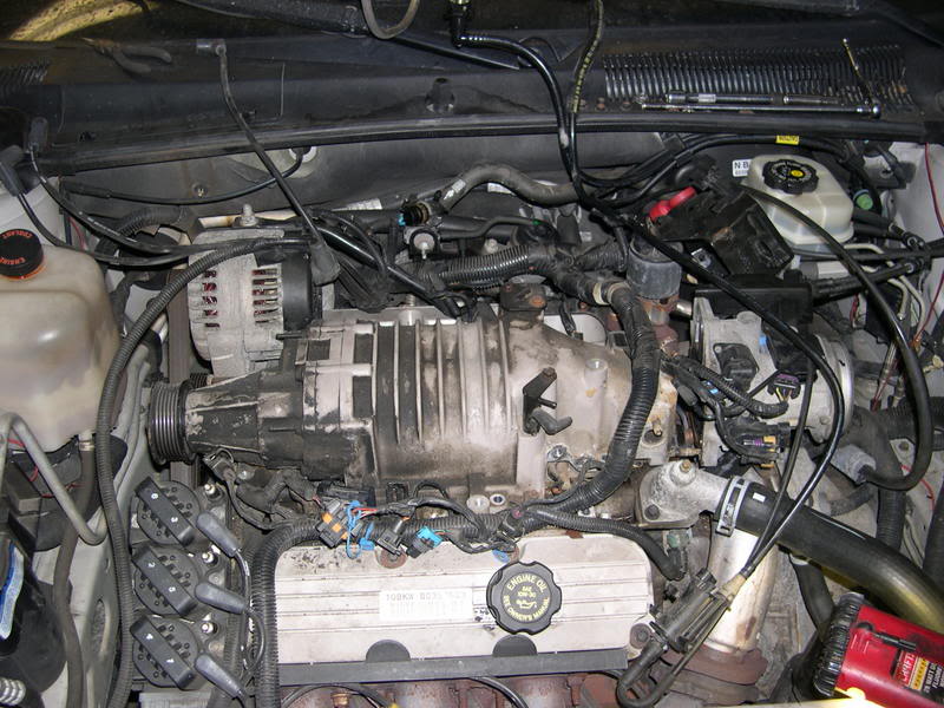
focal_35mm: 38
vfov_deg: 37.7
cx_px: 472
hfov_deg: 49.0
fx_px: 1036
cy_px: 354
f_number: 2.8
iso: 100
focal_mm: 8
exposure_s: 1/60
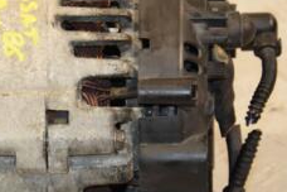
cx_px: 72
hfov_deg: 7.9
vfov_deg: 5.3
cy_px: 131
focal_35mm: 261
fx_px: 2081
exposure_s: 1/200
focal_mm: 66
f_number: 5.3
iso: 800
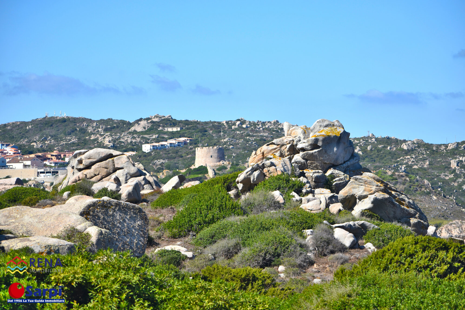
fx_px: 2131
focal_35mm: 165
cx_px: 232
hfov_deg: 12.5
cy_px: 155
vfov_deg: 8.3
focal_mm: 110
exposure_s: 1/1000
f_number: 4.8
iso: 100
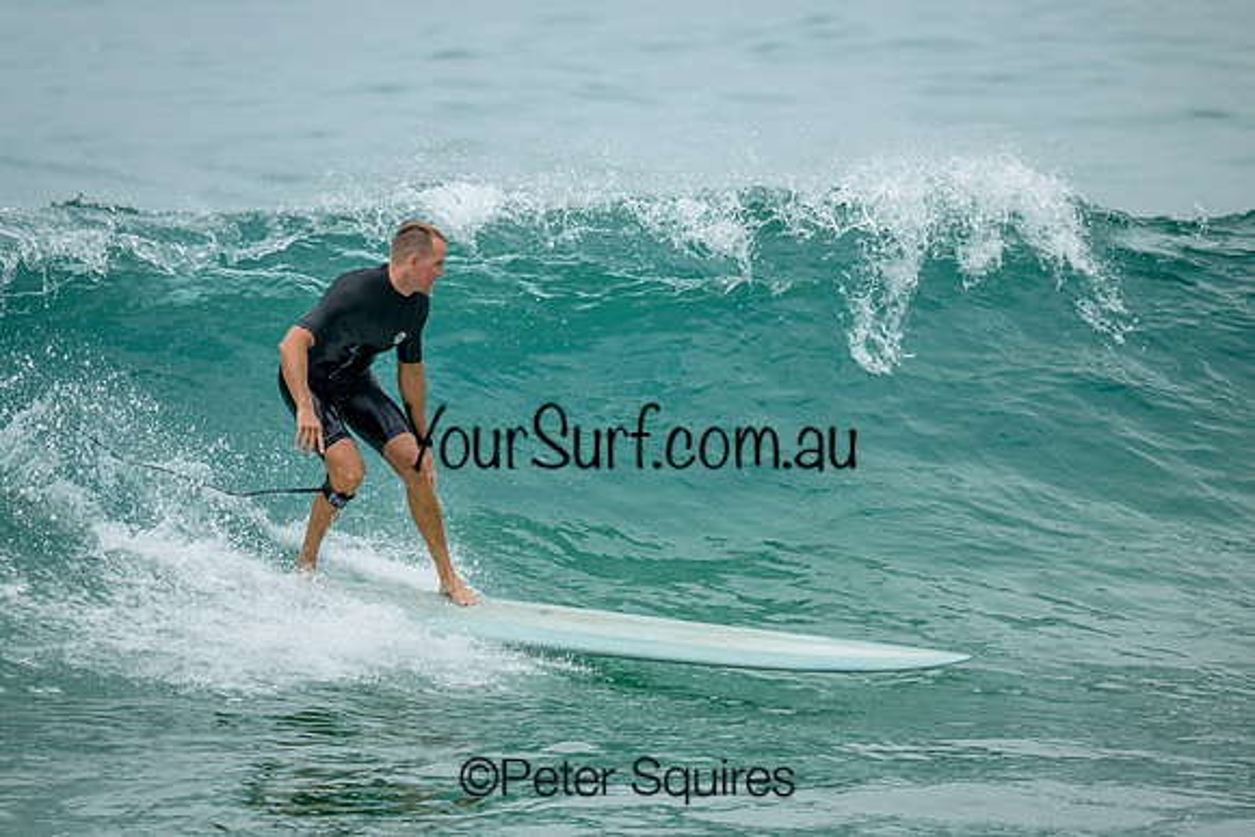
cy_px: 345
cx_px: 517
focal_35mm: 941
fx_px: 32801
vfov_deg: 1.5
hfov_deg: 2.2
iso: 280
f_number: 6.3
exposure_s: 1/2000
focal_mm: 800
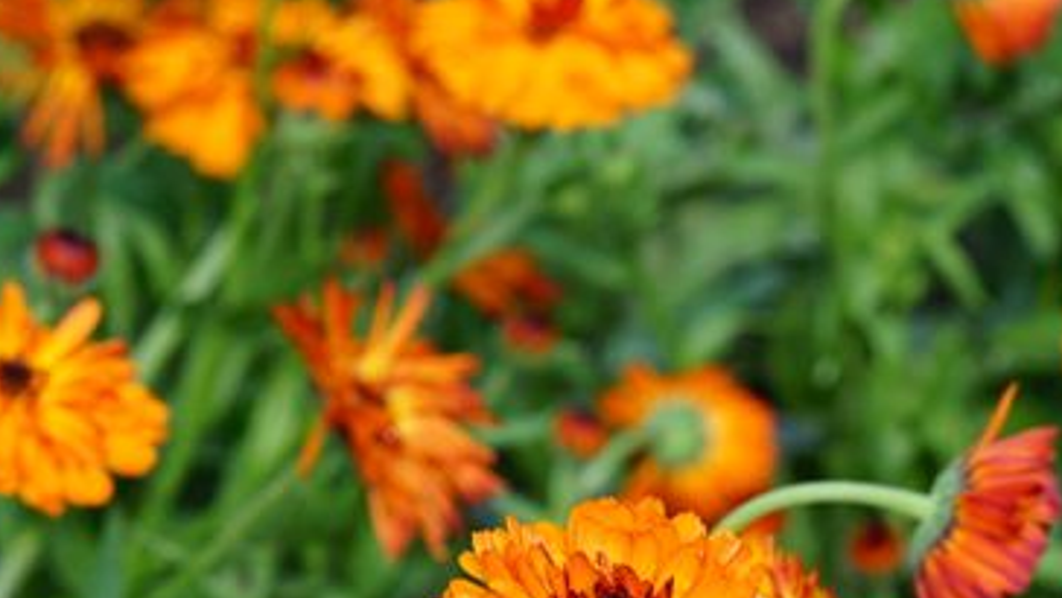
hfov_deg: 6.9
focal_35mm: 313
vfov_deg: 3.9
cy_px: 990
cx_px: 1217
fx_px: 8817
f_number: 5.6
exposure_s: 1/250
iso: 200
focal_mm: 85
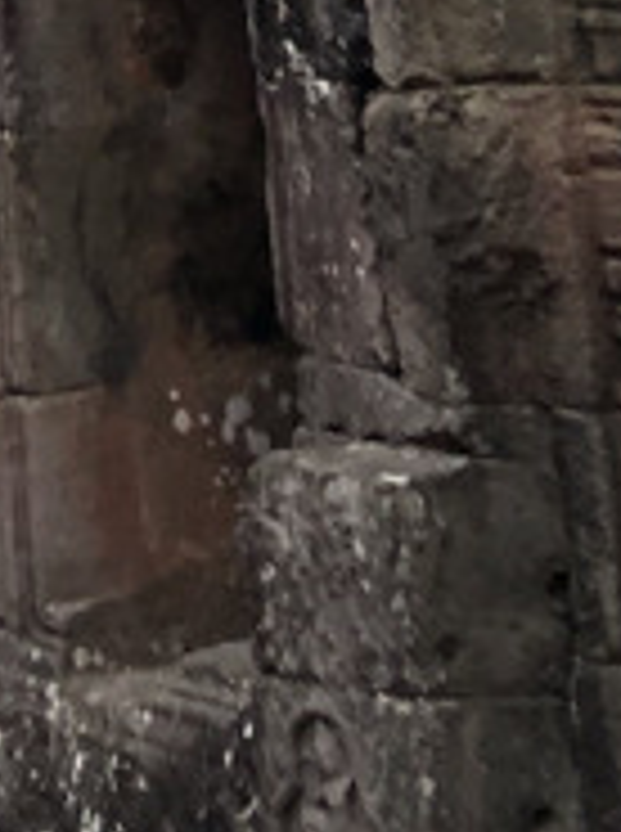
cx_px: -850
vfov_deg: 8.8
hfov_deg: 7.6
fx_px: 4369
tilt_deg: +20.7
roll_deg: +0.6
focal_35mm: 182
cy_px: -1709
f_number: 1.8
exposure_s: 1/665
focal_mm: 4
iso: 20
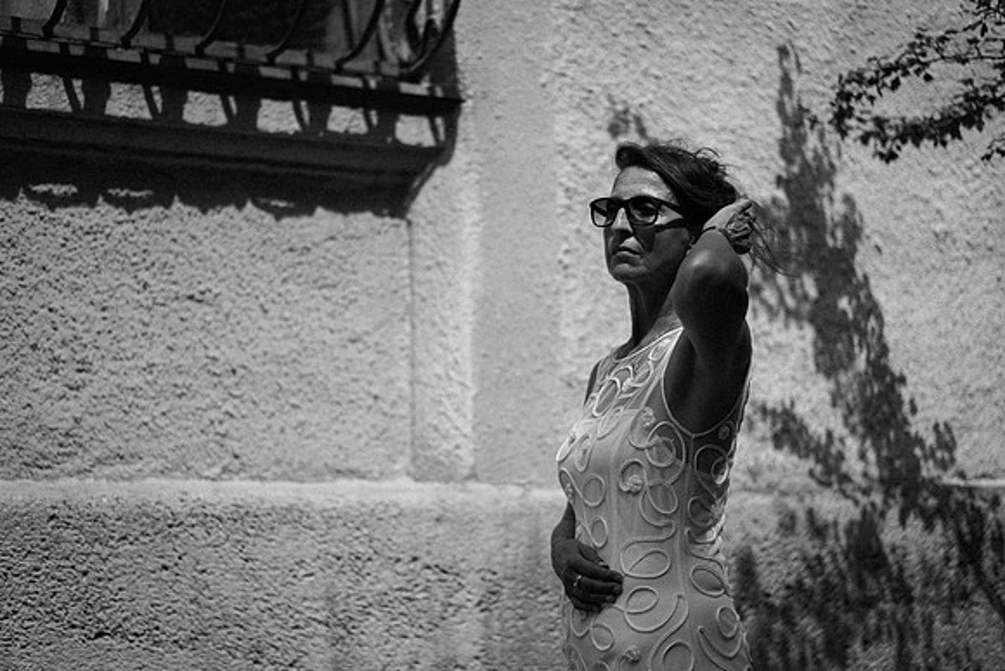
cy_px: 336
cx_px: 502
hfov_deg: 36.2
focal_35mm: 55
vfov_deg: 24.6
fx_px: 1536
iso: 100
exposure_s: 1/8000
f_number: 1.8
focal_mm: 55
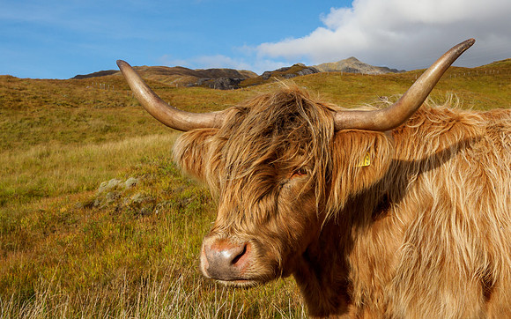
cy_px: 162
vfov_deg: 35.0
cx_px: 364
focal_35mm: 36
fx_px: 505
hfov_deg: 52.0
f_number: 5.6
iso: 200
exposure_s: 1/800
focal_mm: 12
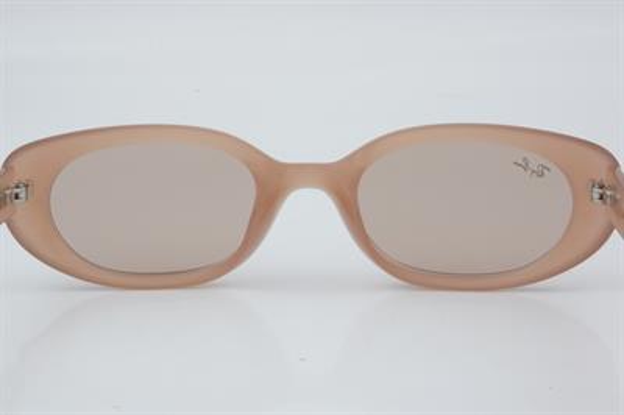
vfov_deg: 16.5
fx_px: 1429
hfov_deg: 24.6
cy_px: 208
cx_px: 312
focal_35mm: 82
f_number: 32
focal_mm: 55
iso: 100
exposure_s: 1/3
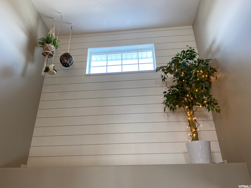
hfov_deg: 67.3
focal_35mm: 26
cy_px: 94
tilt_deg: +27.2
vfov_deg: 53.1
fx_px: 189
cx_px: 126
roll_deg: +0.4
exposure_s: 1/60
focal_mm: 4.25
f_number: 1.8
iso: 80
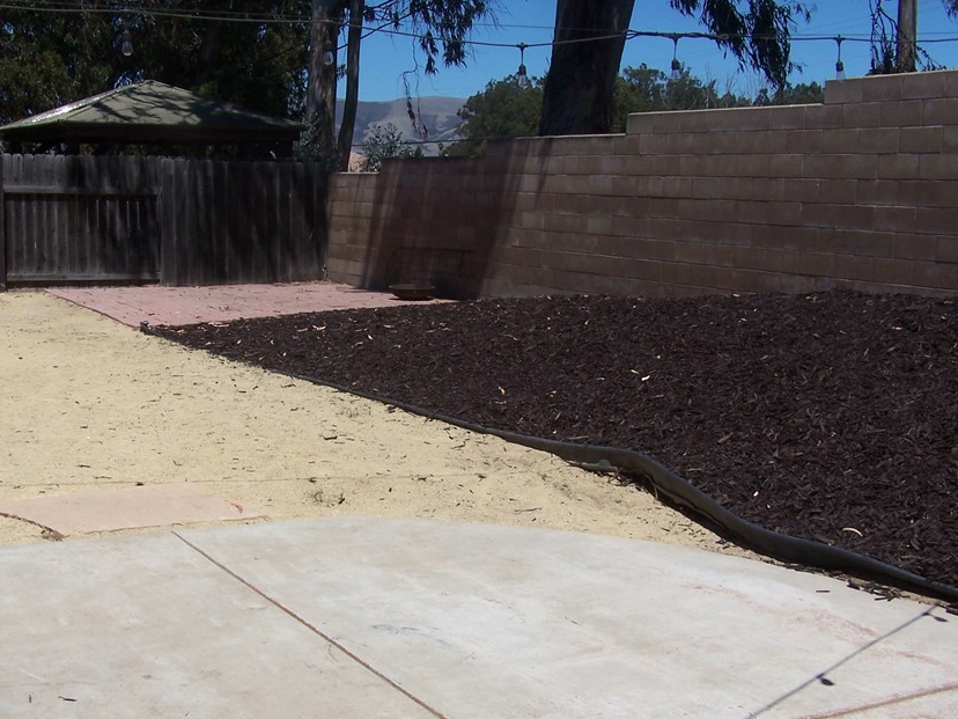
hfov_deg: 40.3
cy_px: 368
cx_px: 404
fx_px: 1301
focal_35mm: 47
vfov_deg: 30.9
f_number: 5.6
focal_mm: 6.3
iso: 80
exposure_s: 1/750
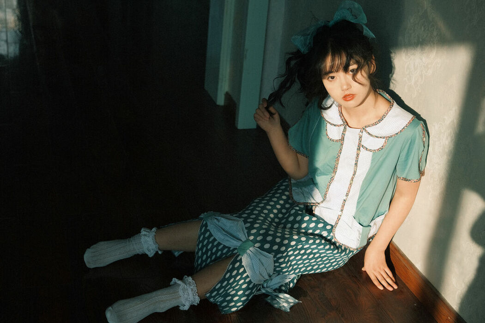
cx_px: 242
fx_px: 714
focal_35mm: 53
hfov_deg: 37.5
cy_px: 162
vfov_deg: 25.5
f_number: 2.8
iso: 160
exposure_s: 1/500
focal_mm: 35.3
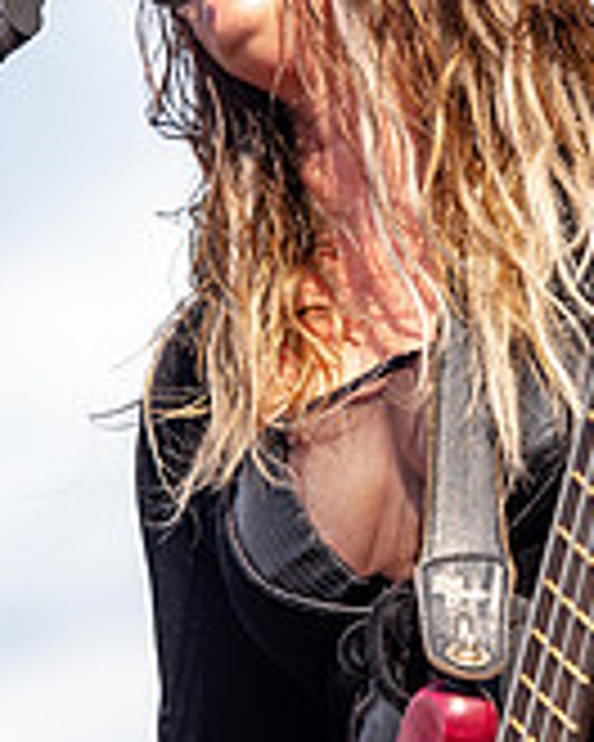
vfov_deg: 5.4
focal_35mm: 359
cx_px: 344
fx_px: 7889
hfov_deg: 4.3
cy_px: 391
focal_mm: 140
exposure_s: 1/640
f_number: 4
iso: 125
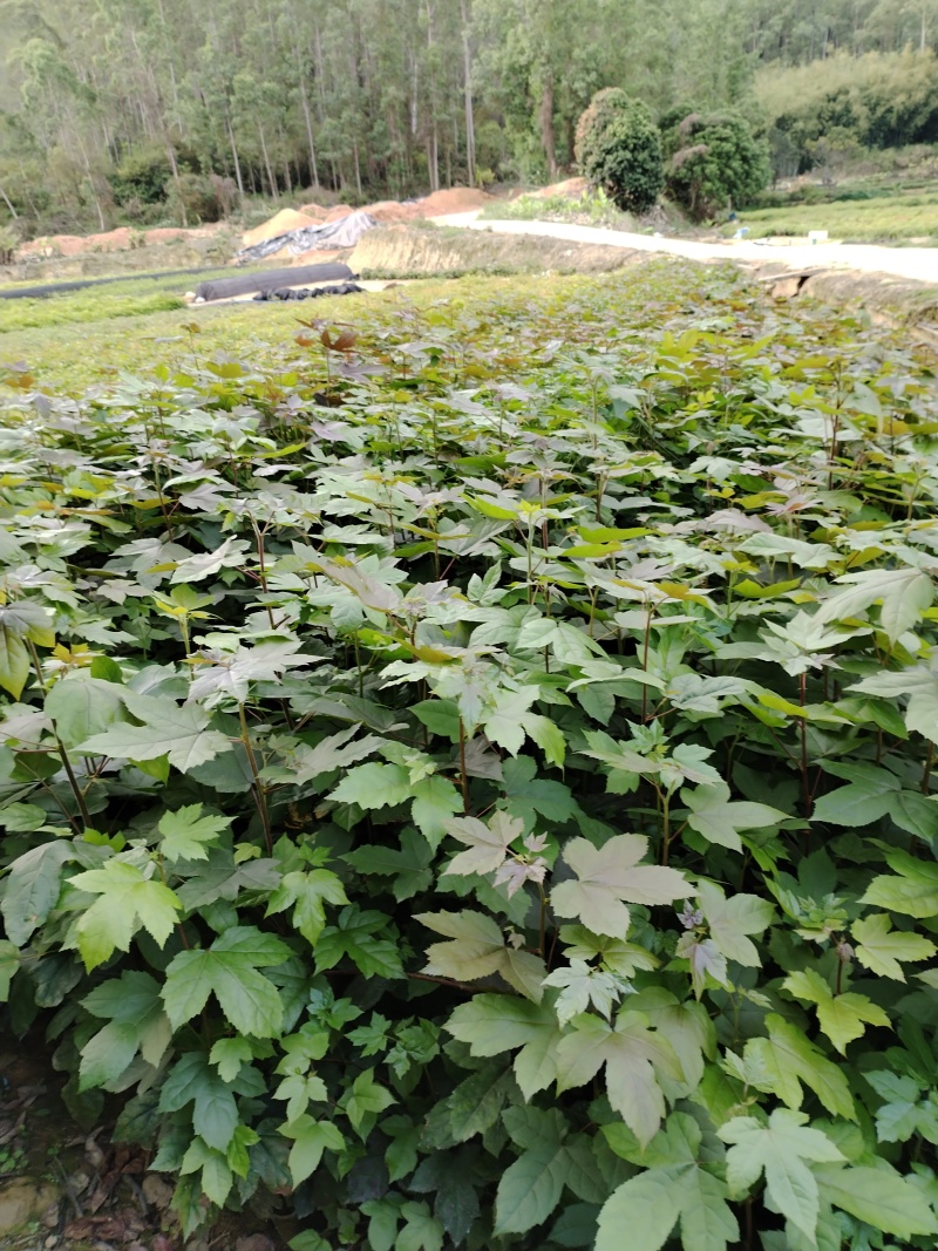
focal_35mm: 26
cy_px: 626
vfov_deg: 67.3
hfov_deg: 53.1
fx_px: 940
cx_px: 469
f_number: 1.8
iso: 161
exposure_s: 1/100
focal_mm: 4.26
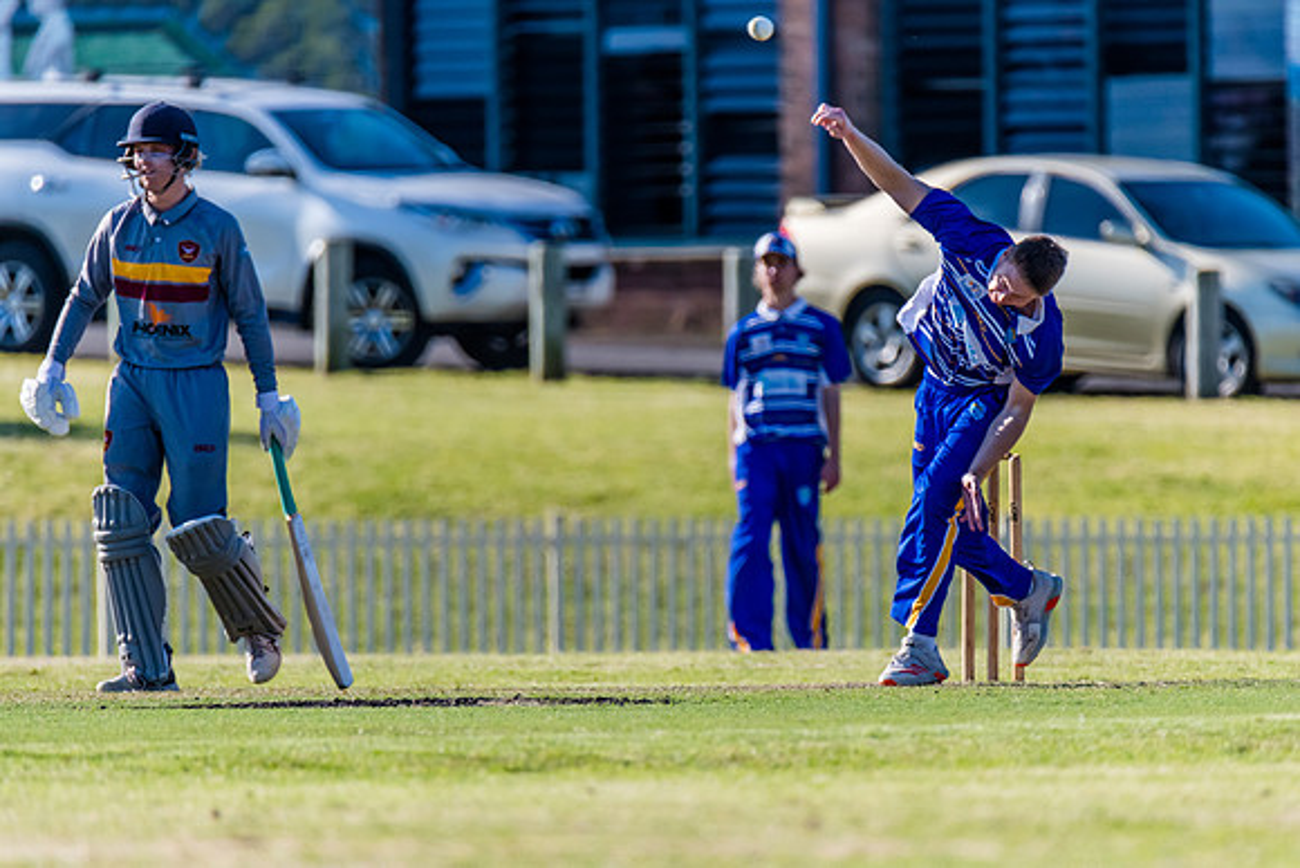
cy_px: 466
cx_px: 712
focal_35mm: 665
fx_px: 24008
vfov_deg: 2.1
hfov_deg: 3.1
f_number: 6.3
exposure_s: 1/2000
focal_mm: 600
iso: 640
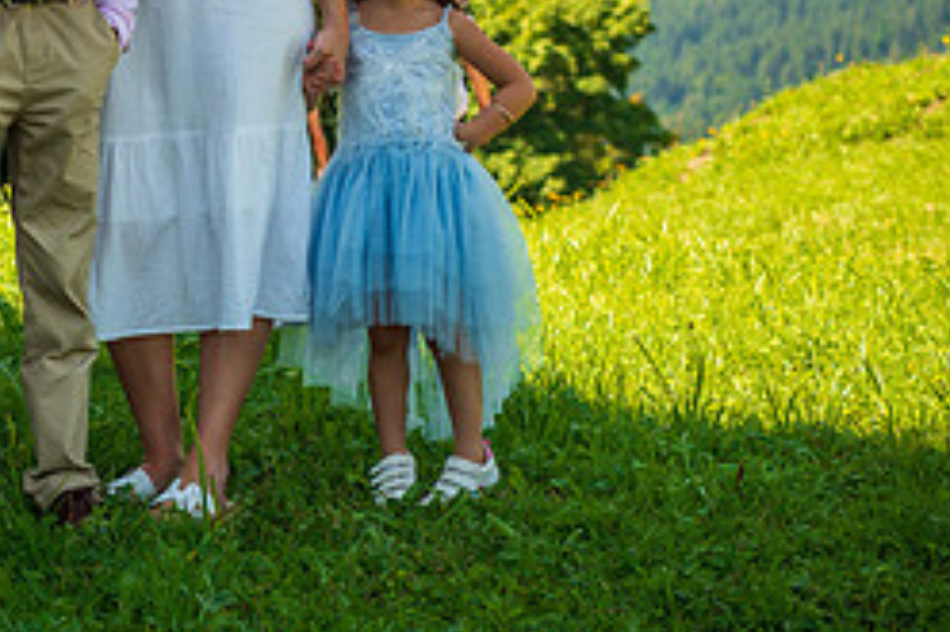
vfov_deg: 5.8
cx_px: 111
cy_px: -10
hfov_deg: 8.8
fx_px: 6171
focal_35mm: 234
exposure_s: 1/320
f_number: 6.3
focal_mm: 100
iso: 100
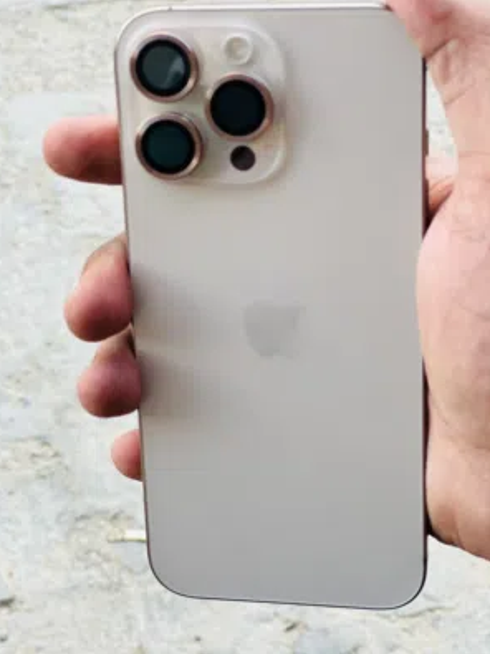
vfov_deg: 25.0
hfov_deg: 18.9
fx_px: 1473
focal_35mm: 78
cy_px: 329
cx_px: 243
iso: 200
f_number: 2.8
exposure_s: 1/121
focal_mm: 9
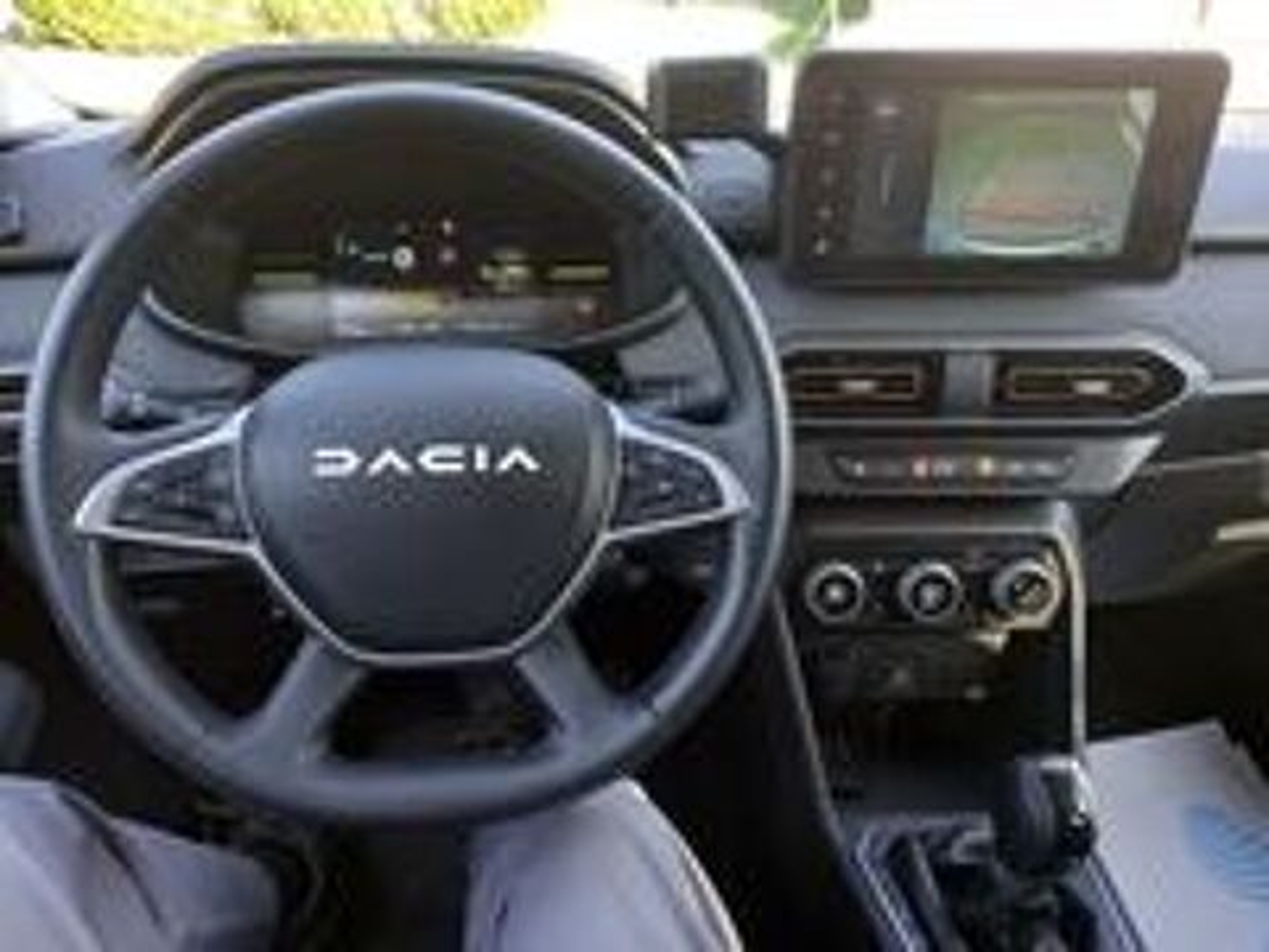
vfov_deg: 54.9
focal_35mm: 25
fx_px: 916
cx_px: 634
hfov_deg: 69.4
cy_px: 476
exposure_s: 1/60
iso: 200
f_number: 2
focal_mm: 4.6
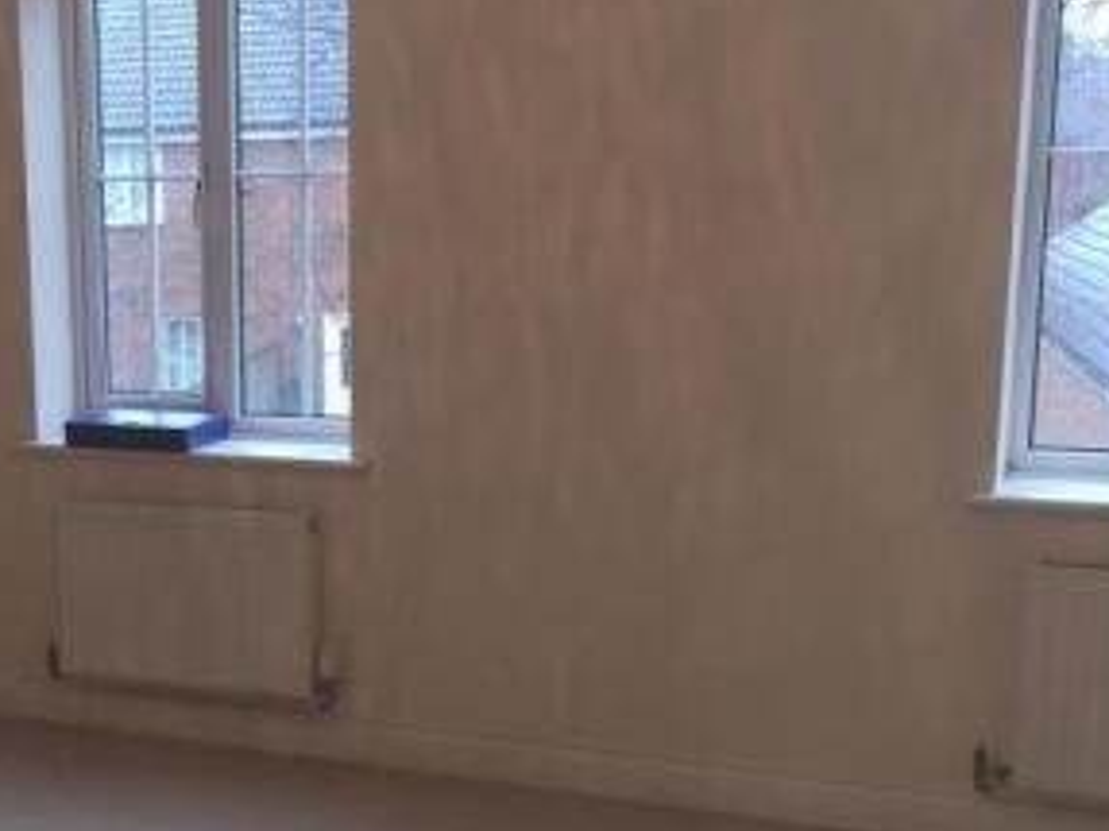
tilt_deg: -12.5
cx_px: 122
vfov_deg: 24.6
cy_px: 574
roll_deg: +1.0
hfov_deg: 31.3
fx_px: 1889
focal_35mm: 59
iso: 50
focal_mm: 4.15
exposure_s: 1/33
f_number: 2.2
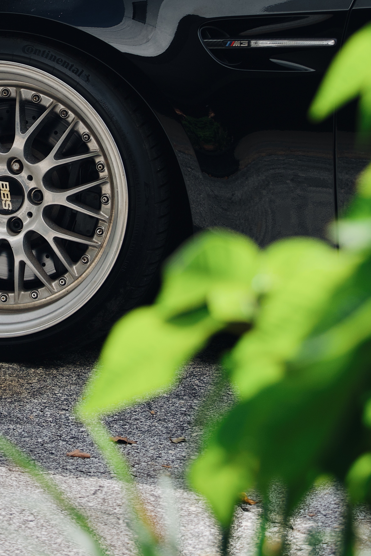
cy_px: 95
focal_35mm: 108
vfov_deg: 18.7
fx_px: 1669
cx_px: -5
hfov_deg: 12.5
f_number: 2.8
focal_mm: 32
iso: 100
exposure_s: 1/320
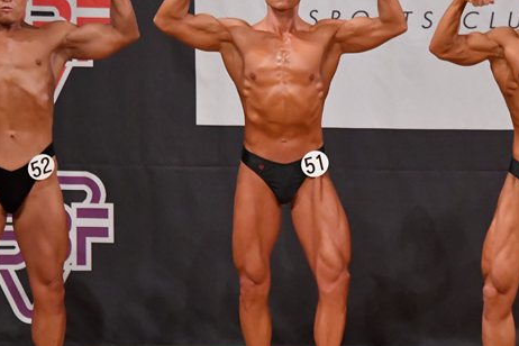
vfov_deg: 3.0
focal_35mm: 453
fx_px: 6530
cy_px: 163
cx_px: 286
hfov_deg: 4.6
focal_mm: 180
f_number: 5.6
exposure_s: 1/400
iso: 7200
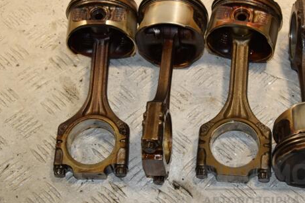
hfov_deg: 24.7
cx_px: 191
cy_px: 86
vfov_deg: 16.6
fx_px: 694
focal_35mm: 82
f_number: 6.3
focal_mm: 42
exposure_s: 1/200
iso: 800
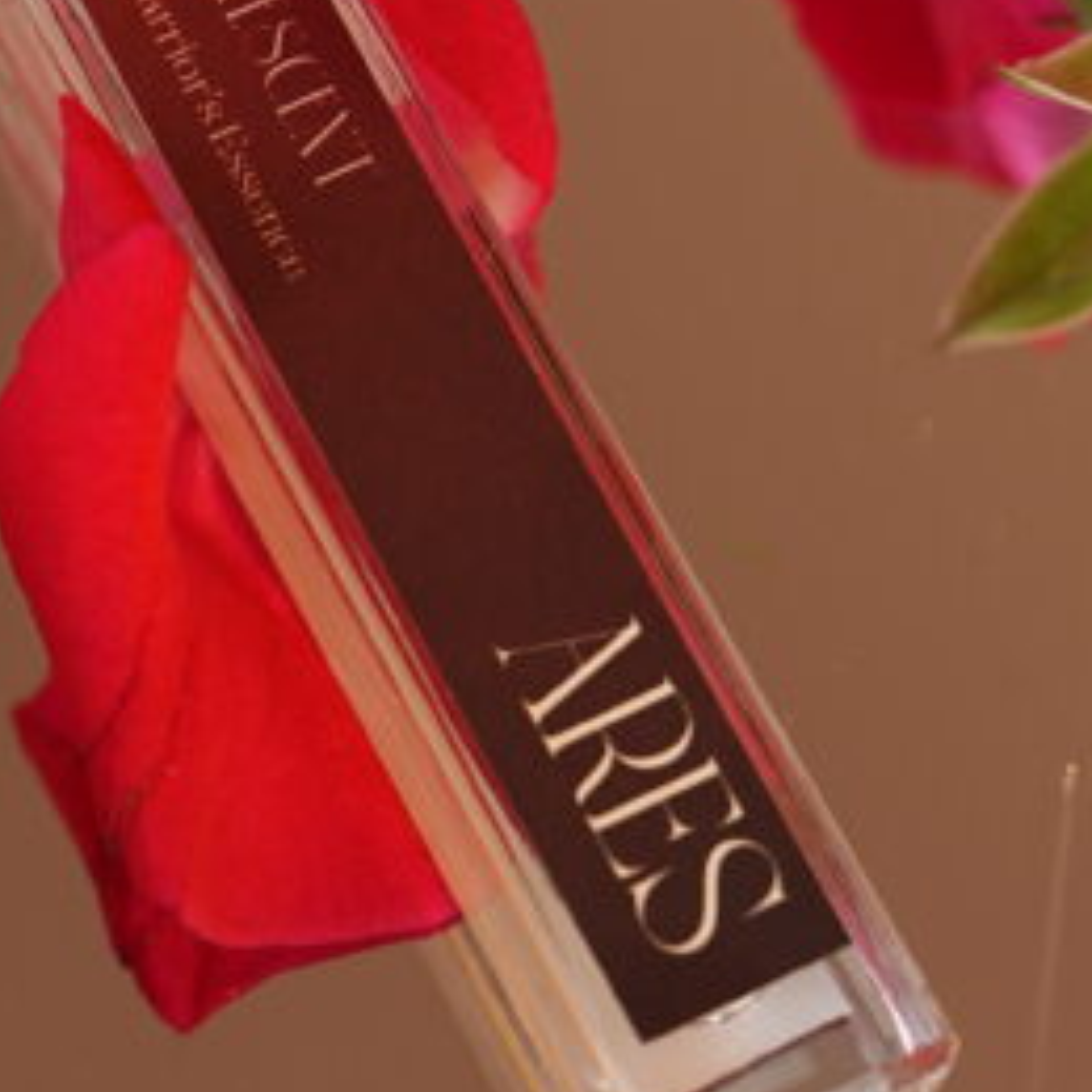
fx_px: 7352
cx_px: 244
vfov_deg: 8.5
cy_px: 214
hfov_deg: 8.5
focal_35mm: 206
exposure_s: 1/125
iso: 160
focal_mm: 70
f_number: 7.1
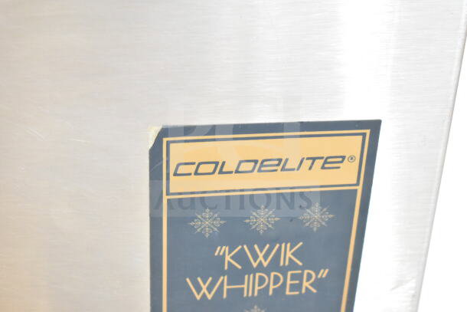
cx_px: 234
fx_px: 934
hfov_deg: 28.1
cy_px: 156
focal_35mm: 72
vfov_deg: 18.9
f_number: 5.3
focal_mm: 48
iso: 6400
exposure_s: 1/80
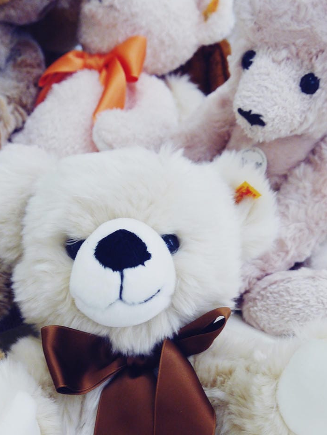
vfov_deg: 38.7
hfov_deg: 30.3
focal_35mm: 48
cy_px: 323
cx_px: 156
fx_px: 604
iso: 320
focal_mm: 14
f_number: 3.5
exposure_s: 1/60
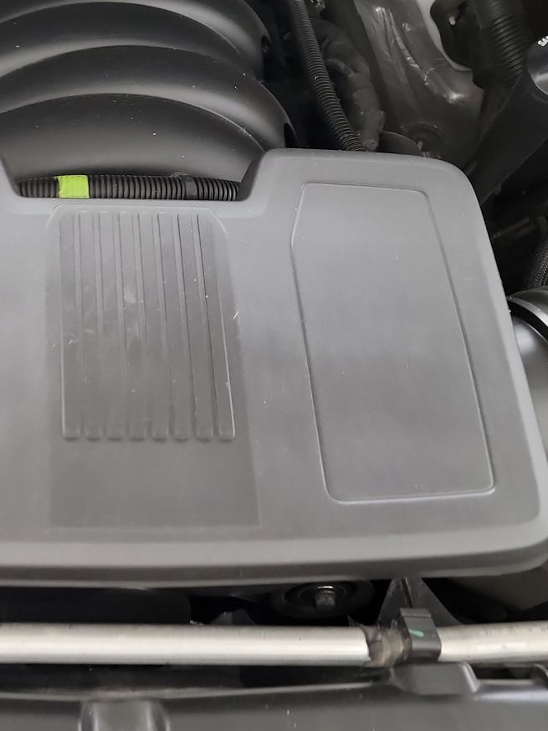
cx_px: 54
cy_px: 348
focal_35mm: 44
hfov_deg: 31.3
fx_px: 929
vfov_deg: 42.9
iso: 771
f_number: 1.8
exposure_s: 1/17
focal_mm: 6.7
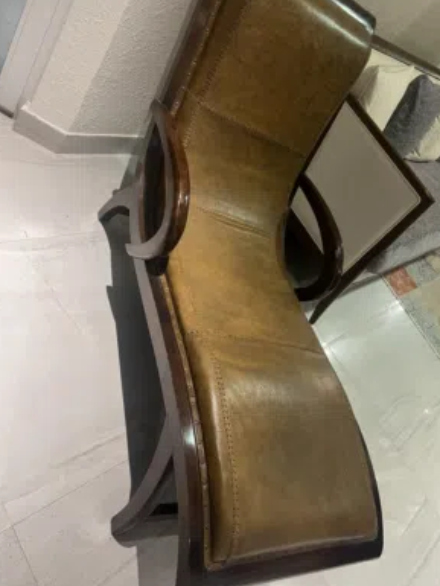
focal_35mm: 27
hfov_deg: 51.4
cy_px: 286
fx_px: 457
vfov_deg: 65.3
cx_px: 218
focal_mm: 5.7
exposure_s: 1/50
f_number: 1.5
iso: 160
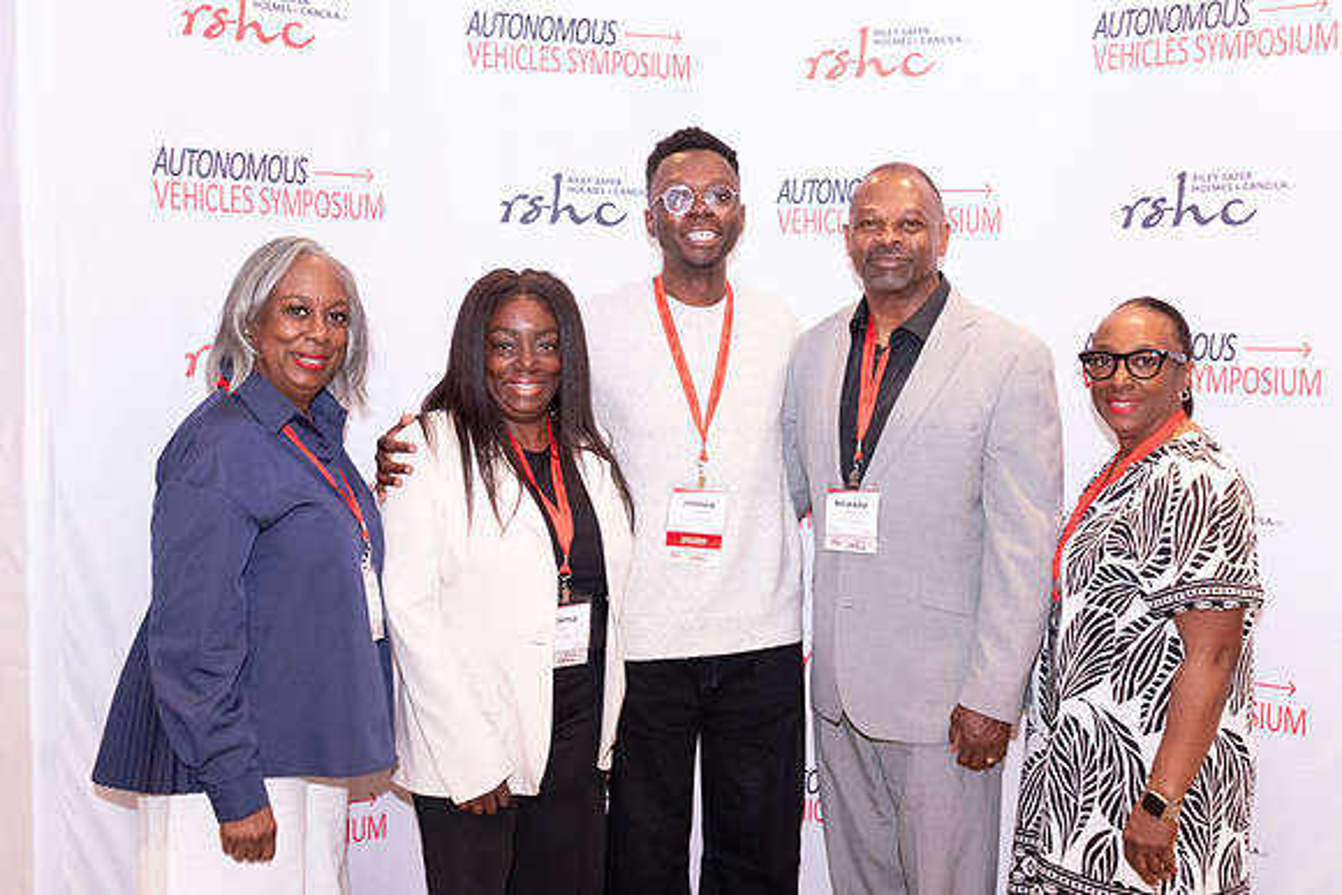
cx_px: 671
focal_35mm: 42
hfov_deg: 46.4
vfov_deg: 31.9
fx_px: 1566
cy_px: 448
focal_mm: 28
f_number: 8
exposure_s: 1/80
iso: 2500
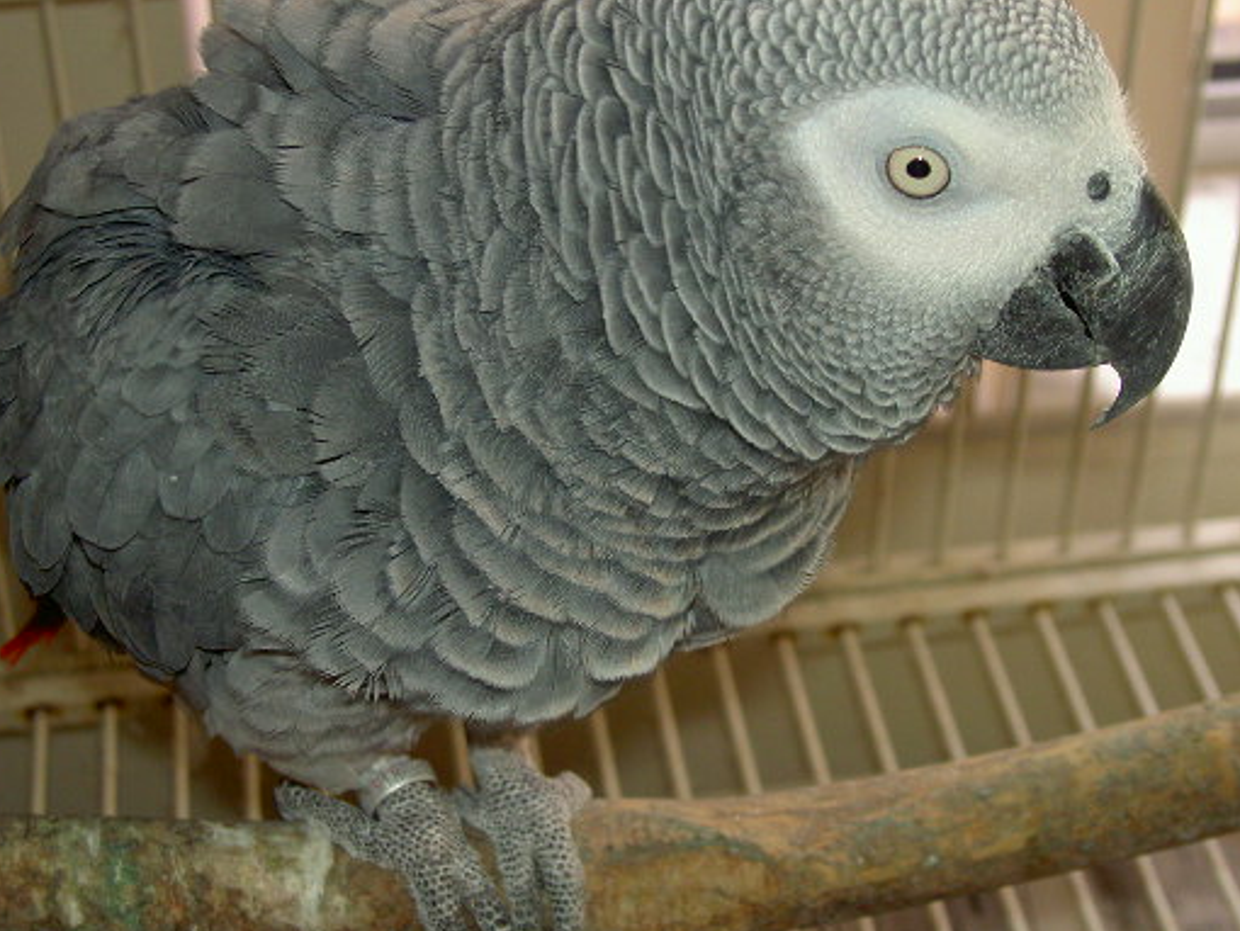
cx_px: 584
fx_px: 2473
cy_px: 418
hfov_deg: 28.1
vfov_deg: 21.3
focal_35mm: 69
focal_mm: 11.3
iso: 100
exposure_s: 1/60
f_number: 3.3
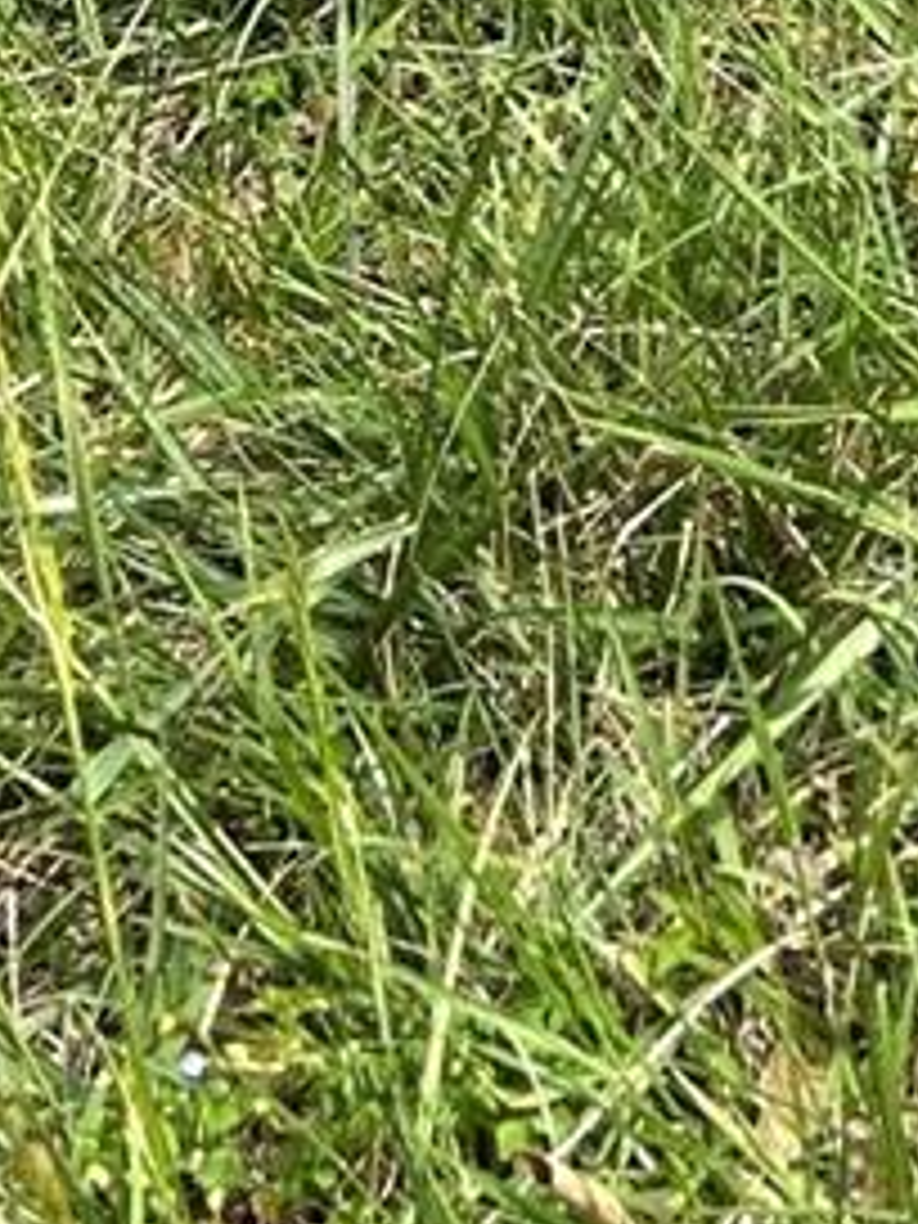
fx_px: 5198
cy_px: -837
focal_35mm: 147
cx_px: 855
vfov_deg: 12.5
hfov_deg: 10.0
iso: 50
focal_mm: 5.7
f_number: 1.5
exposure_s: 1/2123
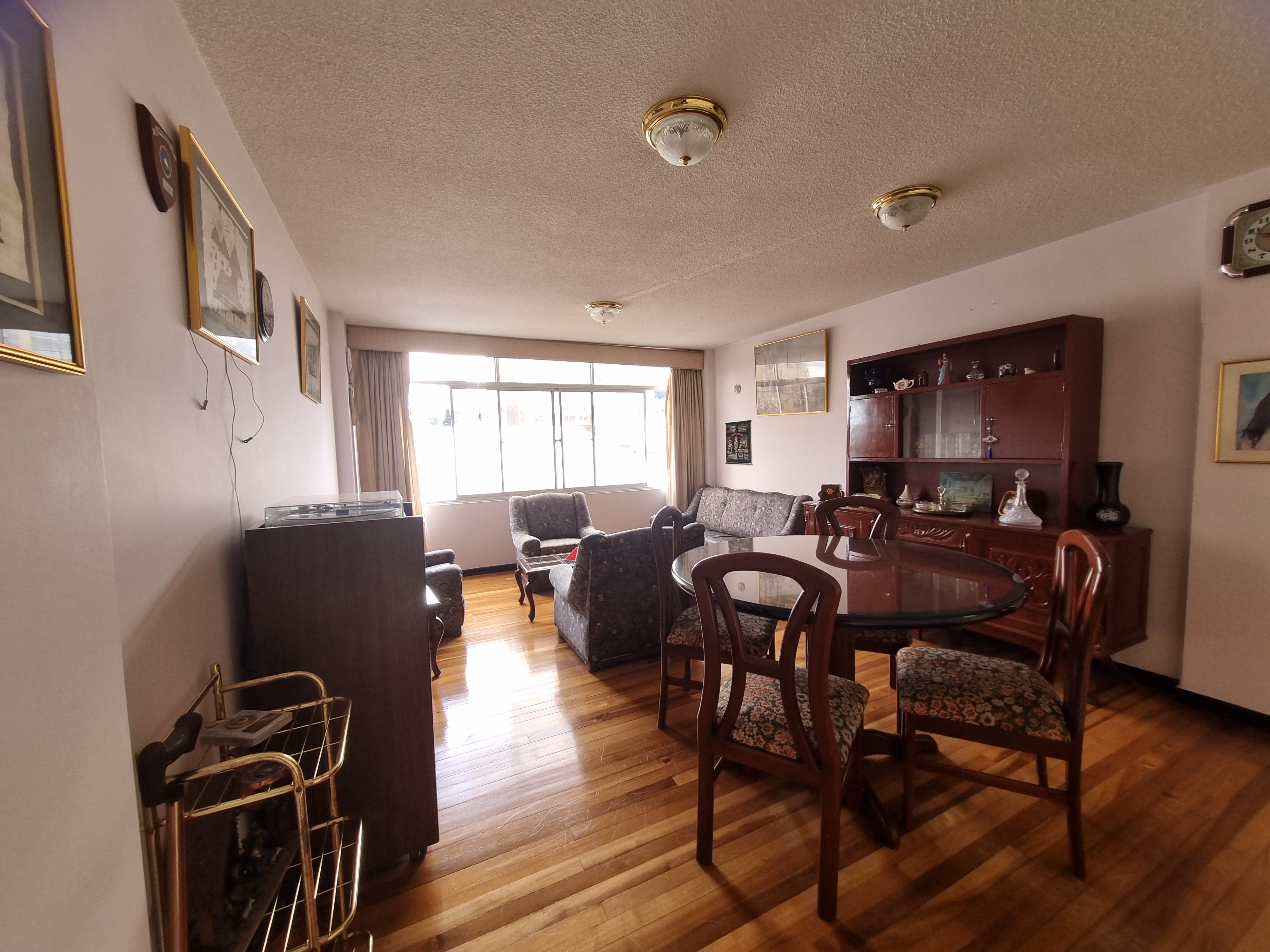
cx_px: 635
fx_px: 477
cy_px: 476
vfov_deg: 89.9
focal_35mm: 13
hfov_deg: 106.2
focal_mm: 1.74
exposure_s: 1/60
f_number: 2.2
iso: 80
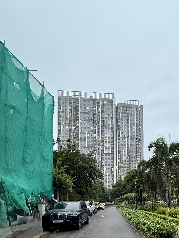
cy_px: 193
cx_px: 167
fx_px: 186
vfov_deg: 59.8
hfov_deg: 45.5
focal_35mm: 27
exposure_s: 1/60
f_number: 2.2
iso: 640
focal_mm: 2.22
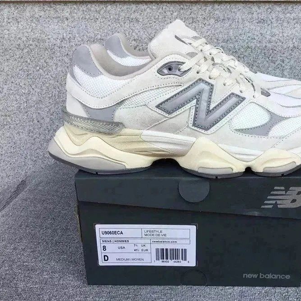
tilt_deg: -20.2
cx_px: 196
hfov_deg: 44.4
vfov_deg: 44.9
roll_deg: +0.4
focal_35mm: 37
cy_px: 152
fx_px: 364
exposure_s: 1/283
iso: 25
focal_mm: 3.3
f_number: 2.4
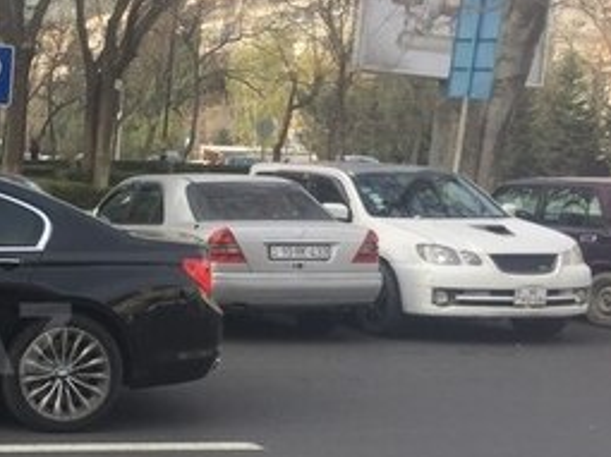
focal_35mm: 75
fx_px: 1323
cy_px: 339
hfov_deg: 23.2
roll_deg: -3.6
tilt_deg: -6.8
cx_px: -173
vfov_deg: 19.5
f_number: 2.2
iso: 32
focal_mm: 4.15
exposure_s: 1/494
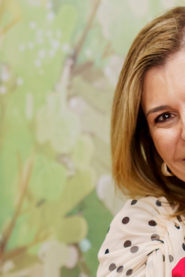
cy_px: 324
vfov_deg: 13.1
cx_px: 245
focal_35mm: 153
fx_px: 1180
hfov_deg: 8.8
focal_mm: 50
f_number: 2.8
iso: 1600
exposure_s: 1/250
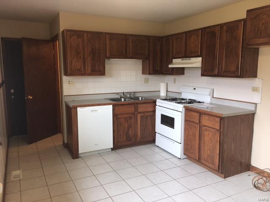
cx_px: 135
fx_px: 226
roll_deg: +0.2
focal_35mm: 29
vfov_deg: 48.2
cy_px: 101
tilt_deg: -8.2
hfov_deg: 61.7
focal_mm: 4.15
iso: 25
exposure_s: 1/30
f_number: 2.2
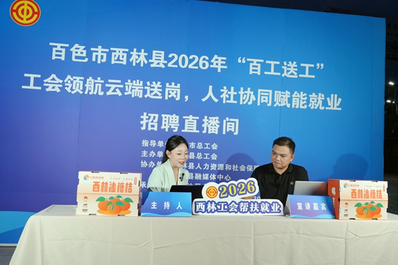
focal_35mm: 30
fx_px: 332
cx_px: 199
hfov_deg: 61.9
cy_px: 132
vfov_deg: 43.6
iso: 400
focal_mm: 30
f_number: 4
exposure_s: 1/160
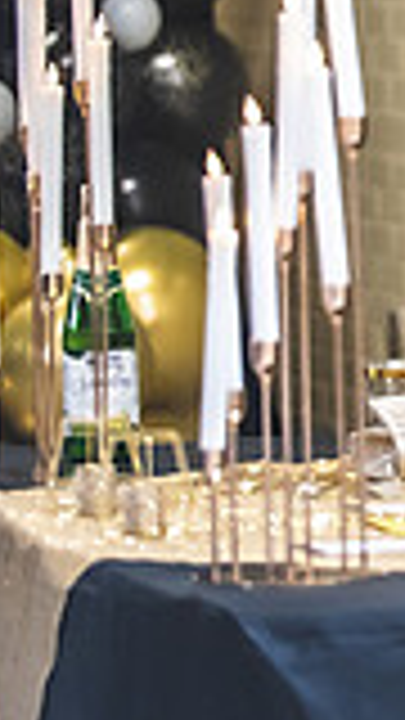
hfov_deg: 3.1
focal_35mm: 388
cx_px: 1184
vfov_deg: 5.6
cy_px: 16
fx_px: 7408
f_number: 2.8
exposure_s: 1/250
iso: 1600
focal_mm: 102
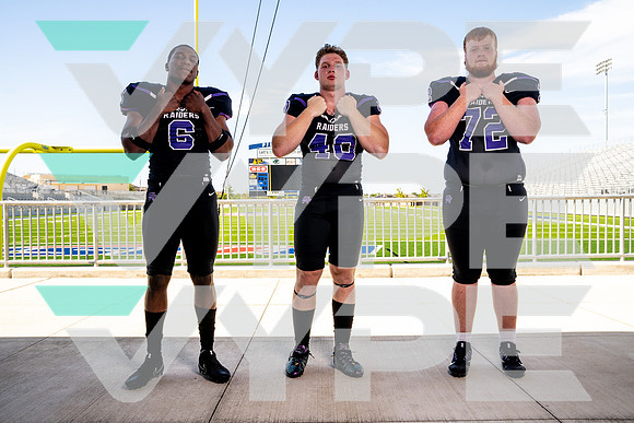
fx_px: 546
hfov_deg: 60.3
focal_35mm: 31
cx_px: 317
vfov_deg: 42.3
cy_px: 212
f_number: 8
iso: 100
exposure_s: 1/125
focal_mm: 31
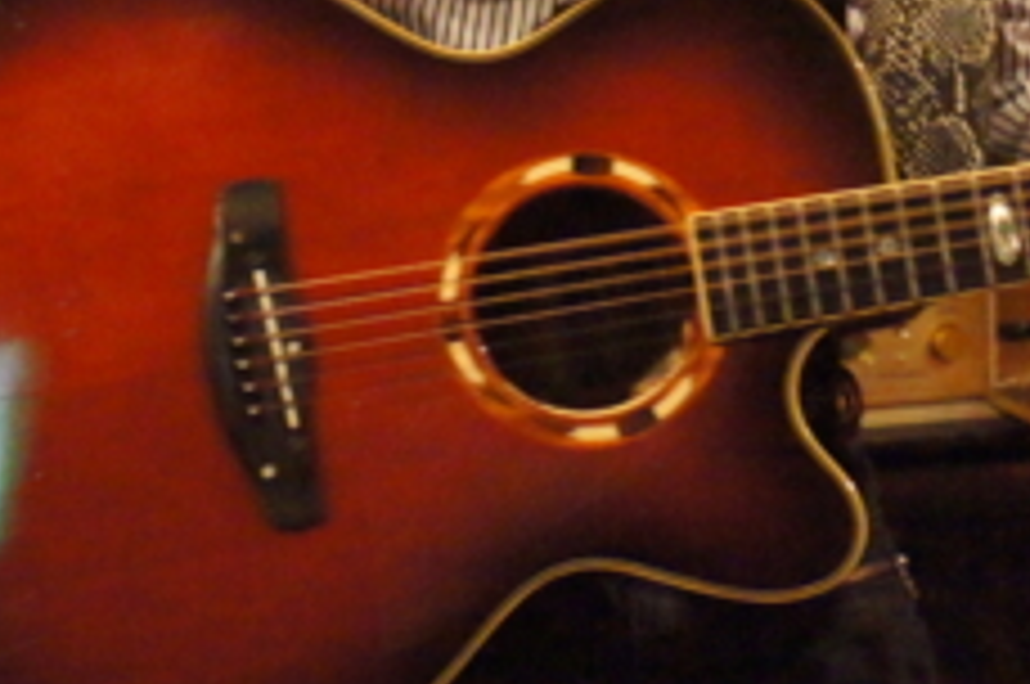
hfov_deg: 7.9
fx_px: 7485
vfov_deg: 5.2
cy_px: -288
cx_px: 801
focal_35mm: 262
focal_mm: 50
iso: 6400
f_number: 4
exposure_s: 1/40
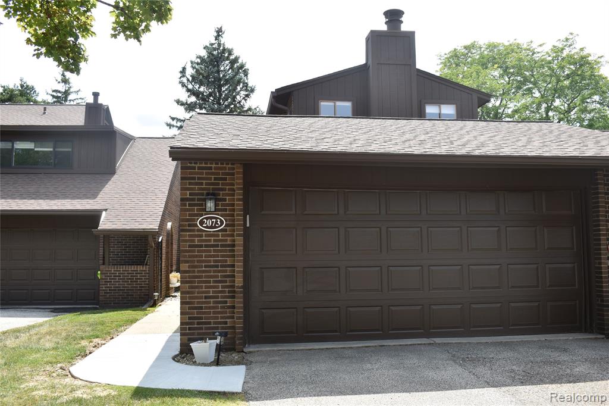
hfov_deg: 57.2
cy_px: 203
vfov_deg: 39.9
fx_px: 558
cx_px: 304
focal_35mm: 33
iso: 100
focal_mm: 22
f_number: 7.1
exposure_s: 1/200
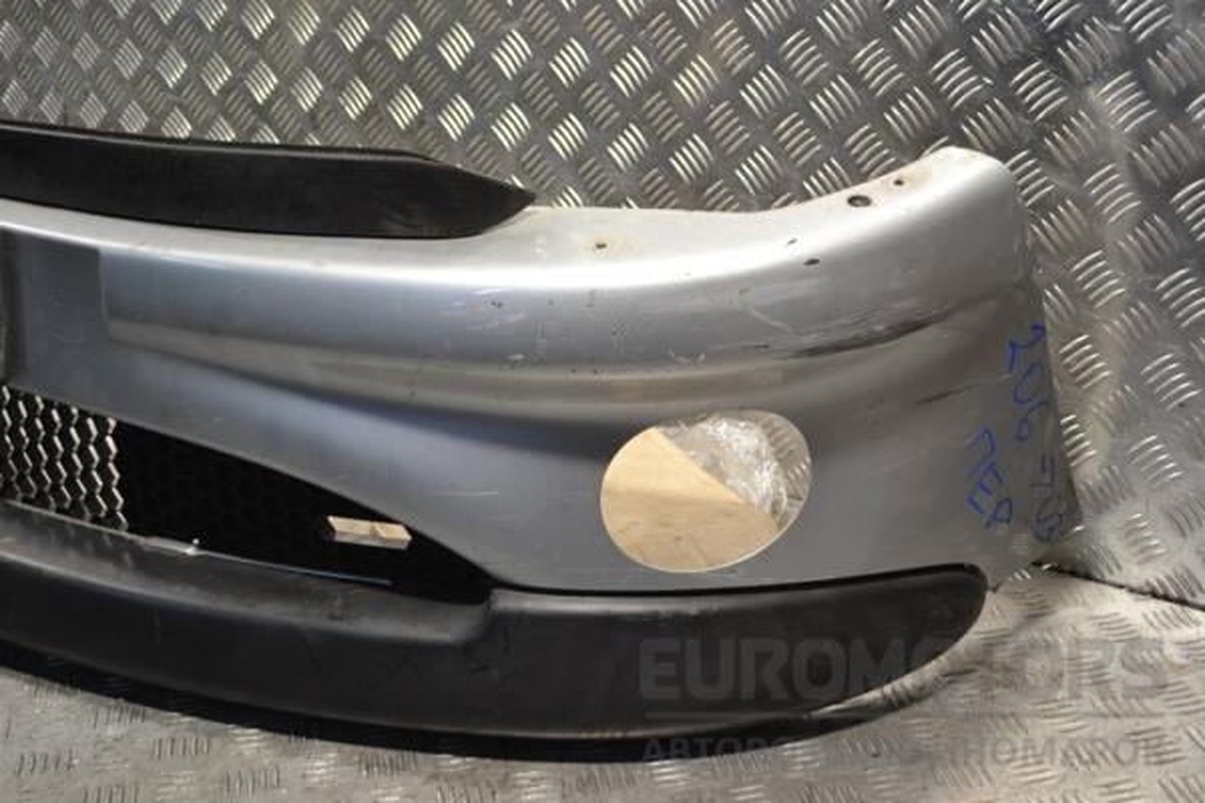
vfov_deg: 29.9
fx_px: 1506
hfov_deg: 43.6
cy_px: 402
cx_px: 602
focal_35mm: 45
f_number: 4.5
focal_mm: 30
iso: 400
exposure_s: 1/80
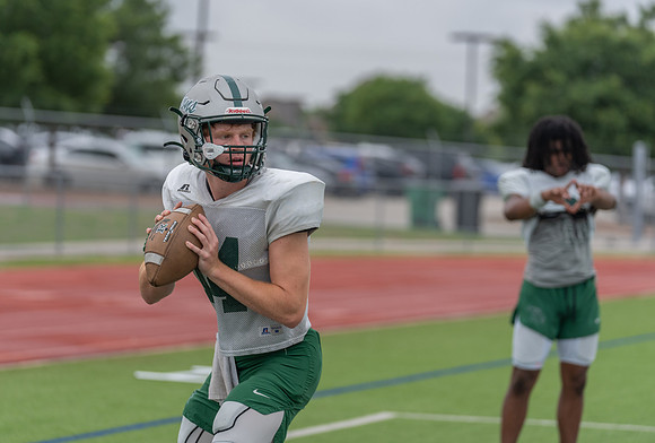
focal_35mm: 172
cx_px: 290
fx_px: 3147
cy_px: 199
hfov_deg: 11.9
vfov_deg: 8.0
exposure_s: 1/1250
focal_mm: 155
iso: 200
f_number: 3.5
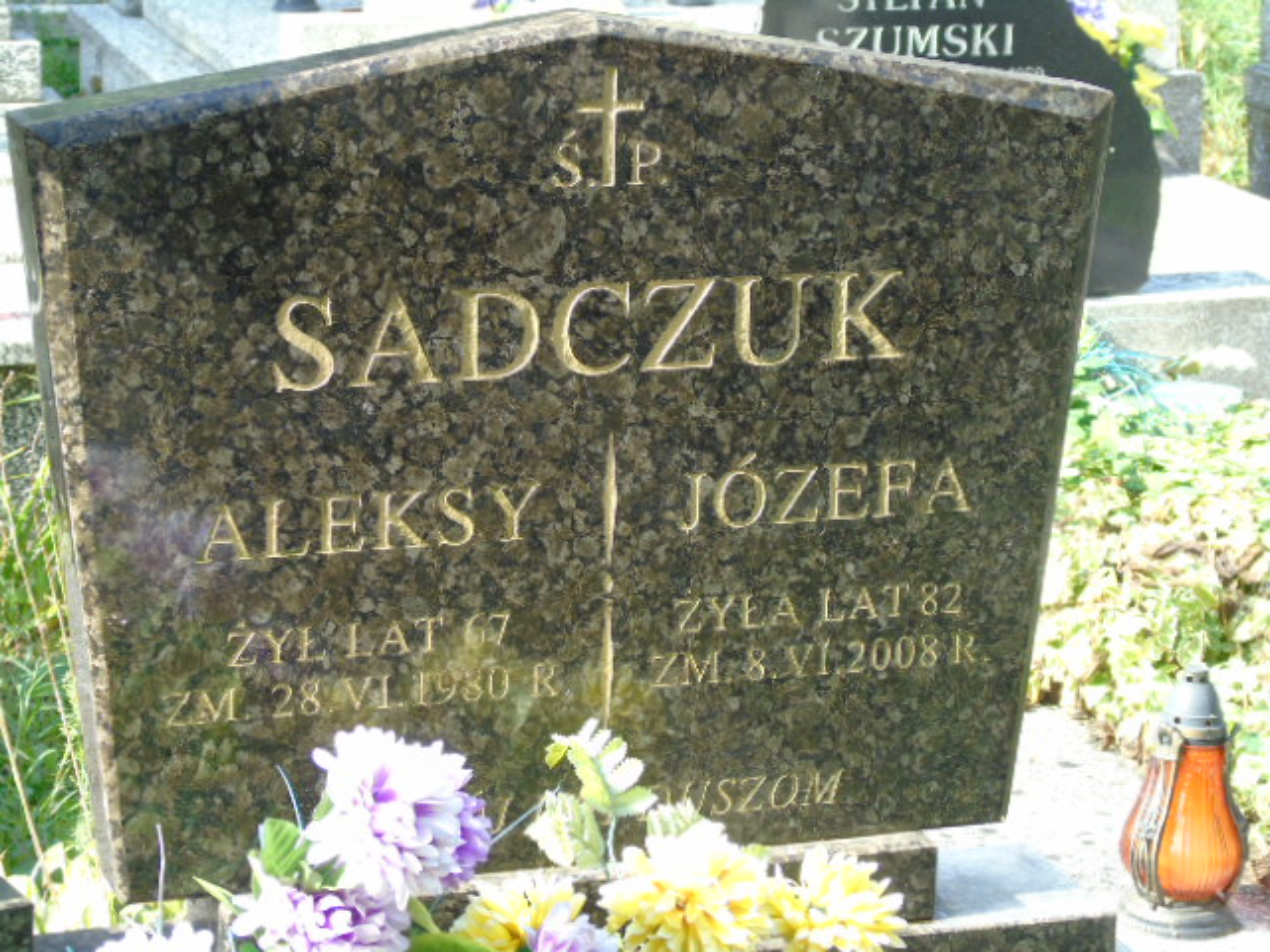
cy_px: 476
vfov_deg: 13.7
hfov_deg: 18.2
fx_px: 3962
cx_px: 635
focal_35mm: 108
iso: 80
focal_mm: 19
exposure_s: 1/50
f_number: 4.4
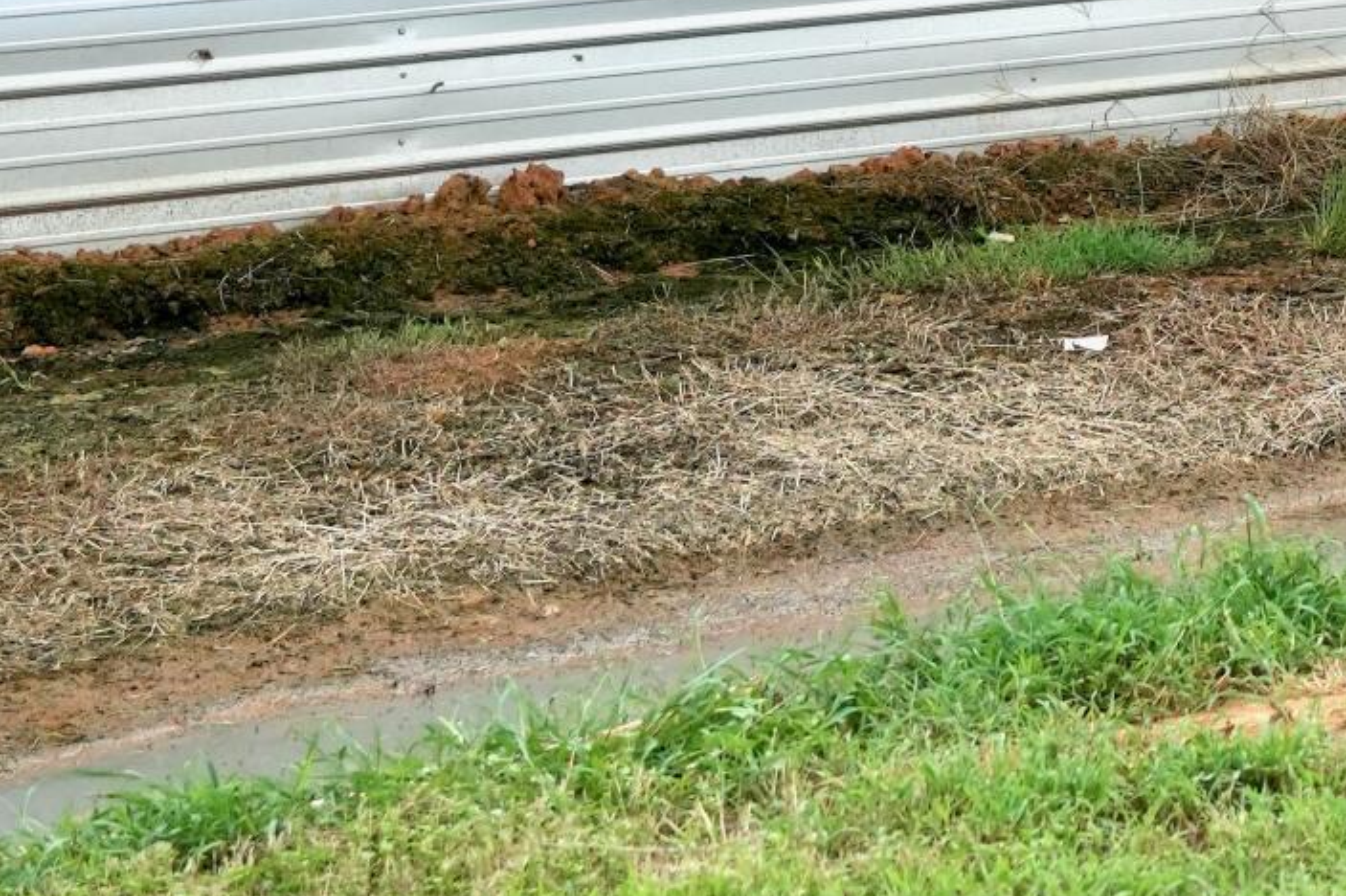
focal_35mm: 158
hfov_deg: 11.8
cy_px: -412
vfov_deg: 8.5
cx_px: 2550
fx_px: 5904
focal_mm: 37
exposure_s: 1/6400
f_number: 4
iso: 1250
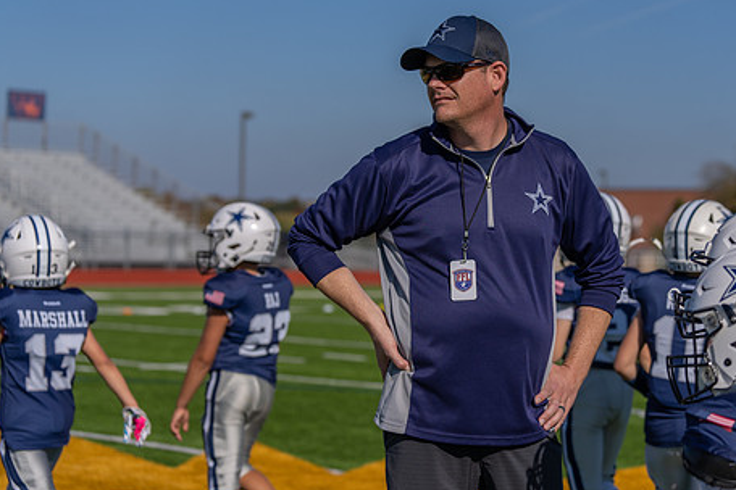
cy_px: 202
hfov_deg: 22.8
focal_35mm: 89
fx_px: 1819
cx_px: 436
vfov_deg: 15.4
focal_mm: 70
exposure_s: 1/5000
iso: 160
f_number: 3.2
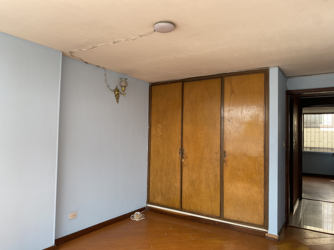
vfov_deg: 53.1
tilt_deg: +1.1
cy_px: 125
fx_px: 251
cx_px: 167
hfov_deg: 67.3
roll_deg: -1.1
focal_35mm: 26
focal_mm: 4.25
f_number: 1.8
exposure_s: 1/148
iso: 32
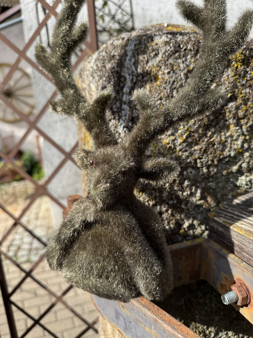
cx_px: 126
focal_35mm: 24
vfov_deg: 71.6
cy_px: 169
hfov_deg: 56.8
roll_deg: +4.2
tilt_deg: -11.3
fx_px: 234
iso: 80
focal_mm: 6.76
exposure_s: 1/1560
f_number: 1.78
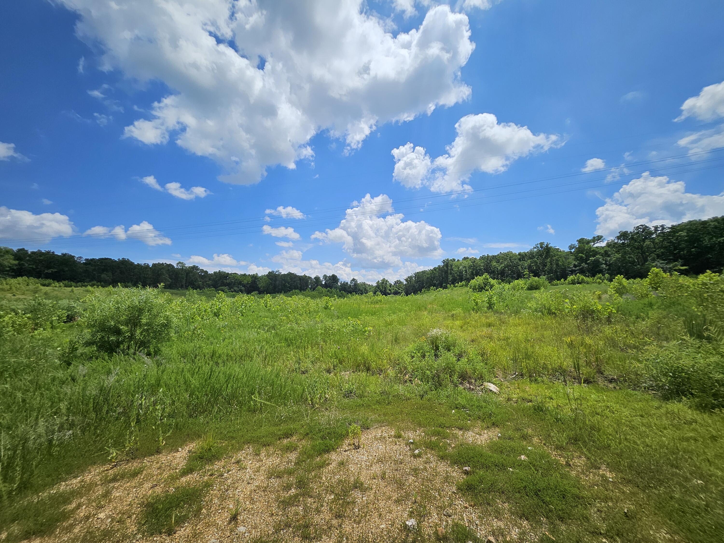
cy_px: 272
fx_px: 272
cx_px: 362
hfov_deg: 106.2
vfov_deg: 89.9
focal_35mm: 13
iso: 32
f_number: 2.2
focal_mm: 1.74
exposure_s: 1/3233
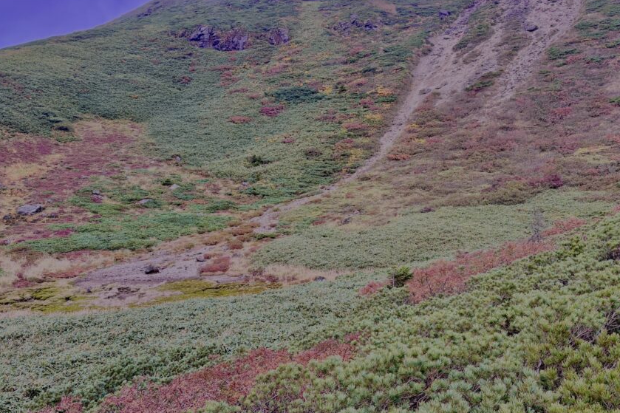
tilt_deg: +1.0
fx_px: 568
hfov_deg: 57.0
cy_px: 190
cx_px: 350
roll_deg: +1.3
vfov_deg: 39.9
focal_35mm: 33
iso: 64
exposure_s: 1/300
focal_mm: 5.96
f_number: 1.6
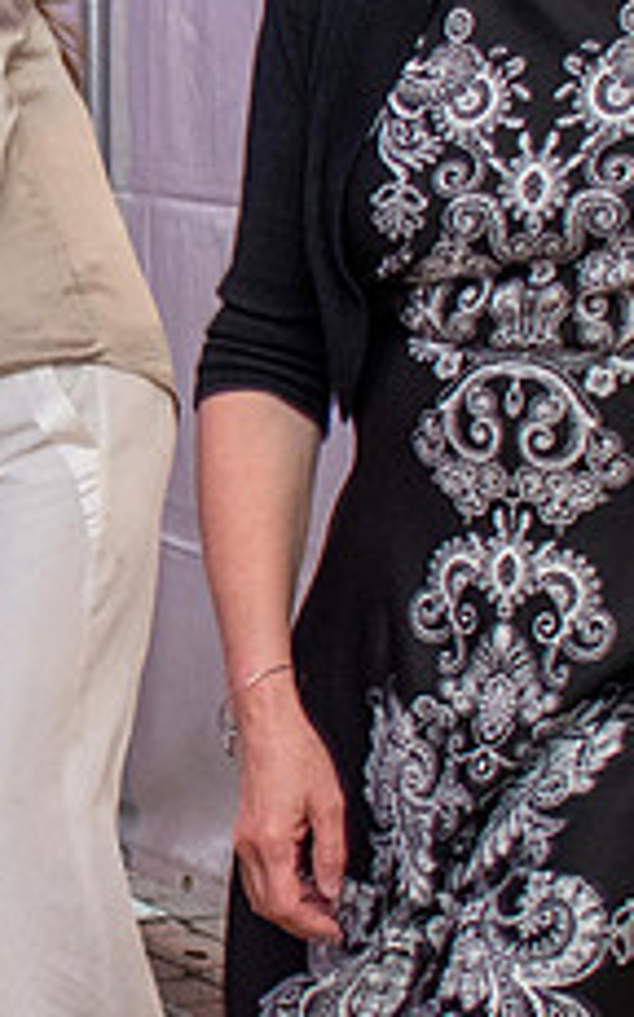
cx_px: -305
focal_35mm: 131
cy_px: 167
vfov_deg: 15.8
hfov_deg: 9.7
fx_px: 3628
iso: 1100
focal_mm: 24
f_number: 4
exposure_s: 1/60
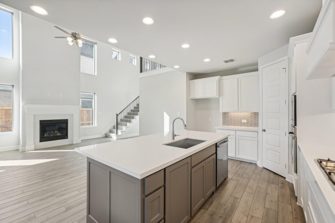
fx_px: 140
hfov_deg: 100.4
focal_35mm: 15
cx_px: 168
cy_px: 112
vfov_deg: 77.3
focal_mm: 10
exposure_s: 1/100
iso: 400
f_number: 9
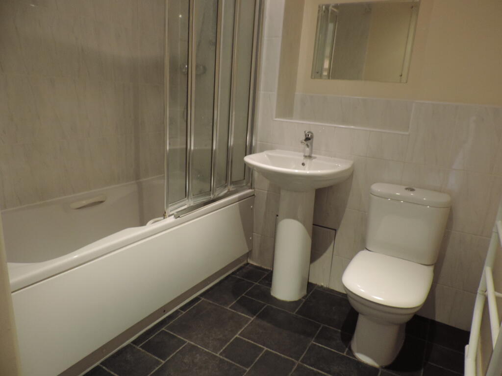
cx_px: 251
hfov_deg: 71.6
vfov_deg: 56.8
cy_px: 188
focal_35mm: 24
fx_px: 348
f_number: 3
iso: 400
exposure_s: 1/20
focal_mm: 4.3
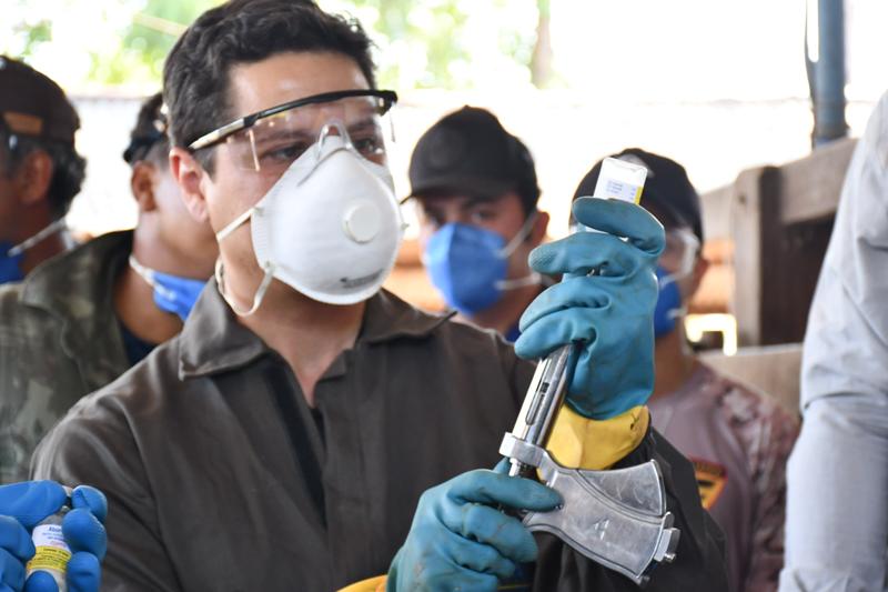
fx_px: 3058
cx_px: 444
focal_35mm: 124
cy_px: 296
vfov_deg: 11.1
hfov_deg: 16.5
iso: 1000
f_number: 5
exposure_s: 1/160
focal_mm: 62
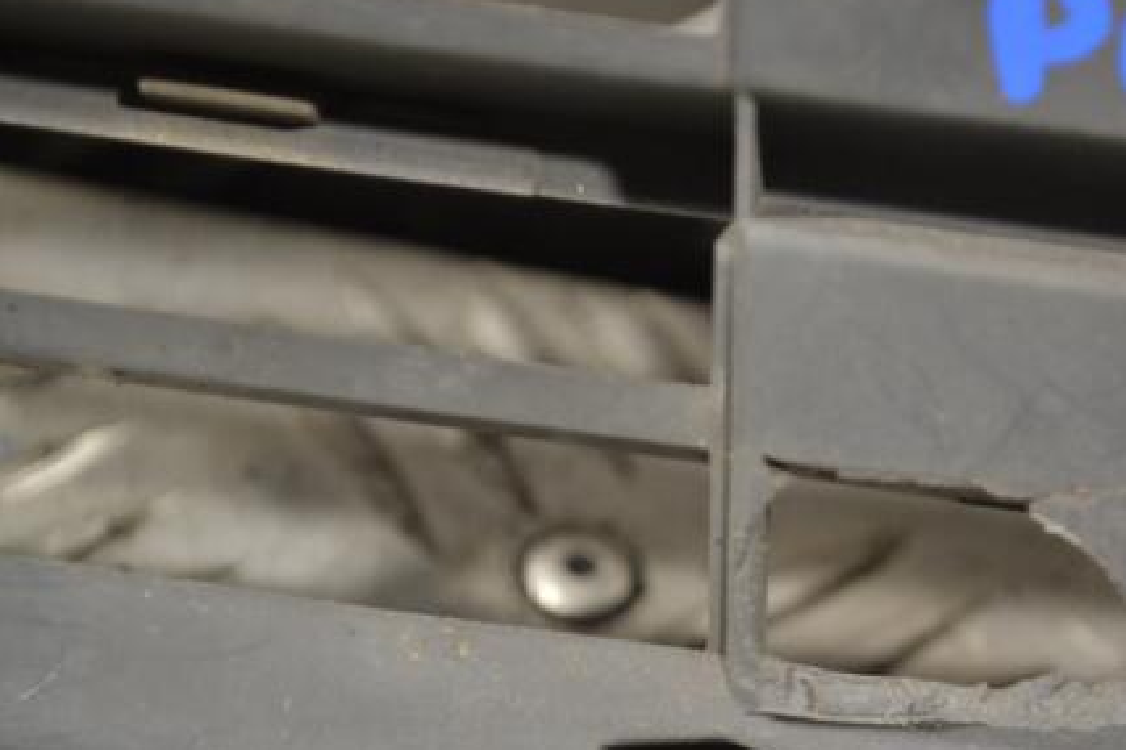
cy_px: 492
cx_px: 787
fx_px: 3617
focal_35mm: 116
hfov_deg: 17.6
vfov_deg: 11.8
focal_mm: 55
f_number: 5.6
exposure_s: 1/60
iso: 1000
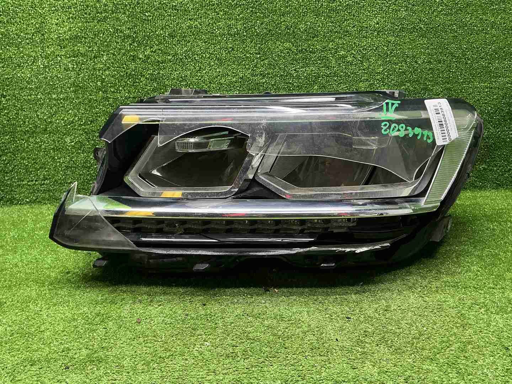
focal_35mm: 28
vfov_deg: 49.7
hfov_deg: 63.4
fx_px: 414
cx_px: 256
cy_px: 192
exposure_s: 1/50
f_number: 1.8
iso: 64
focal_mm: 3
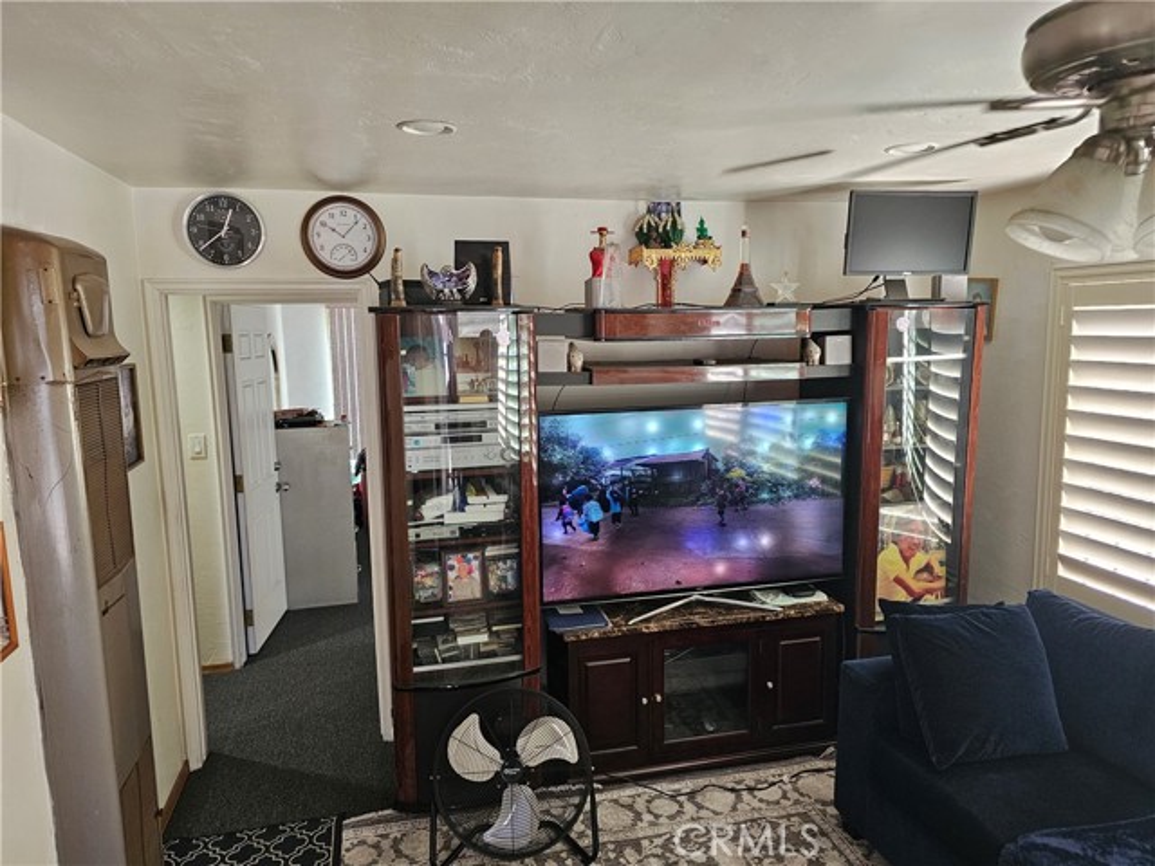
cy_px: 433
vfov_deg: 58.9
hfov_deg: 73.9
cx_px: 578
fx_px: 767
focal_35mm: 23
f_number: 1.7
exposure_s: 1/120
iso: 320
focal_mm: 6.3
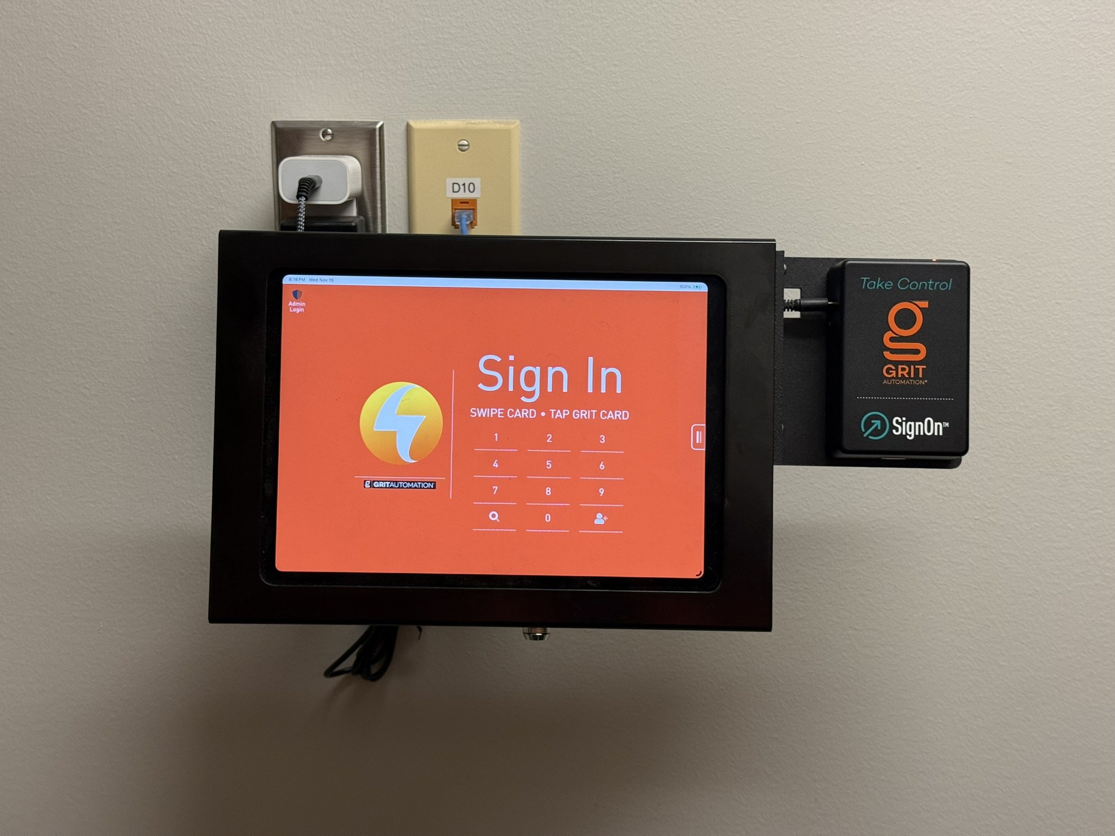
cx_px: 558
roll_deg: +0.1
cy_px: 418
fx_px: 1546
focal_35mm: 48
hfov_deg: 39.7
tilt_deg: -9.3
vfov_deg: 30.3
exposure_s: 1/60
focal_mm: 6.76
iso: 125
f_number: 1.78
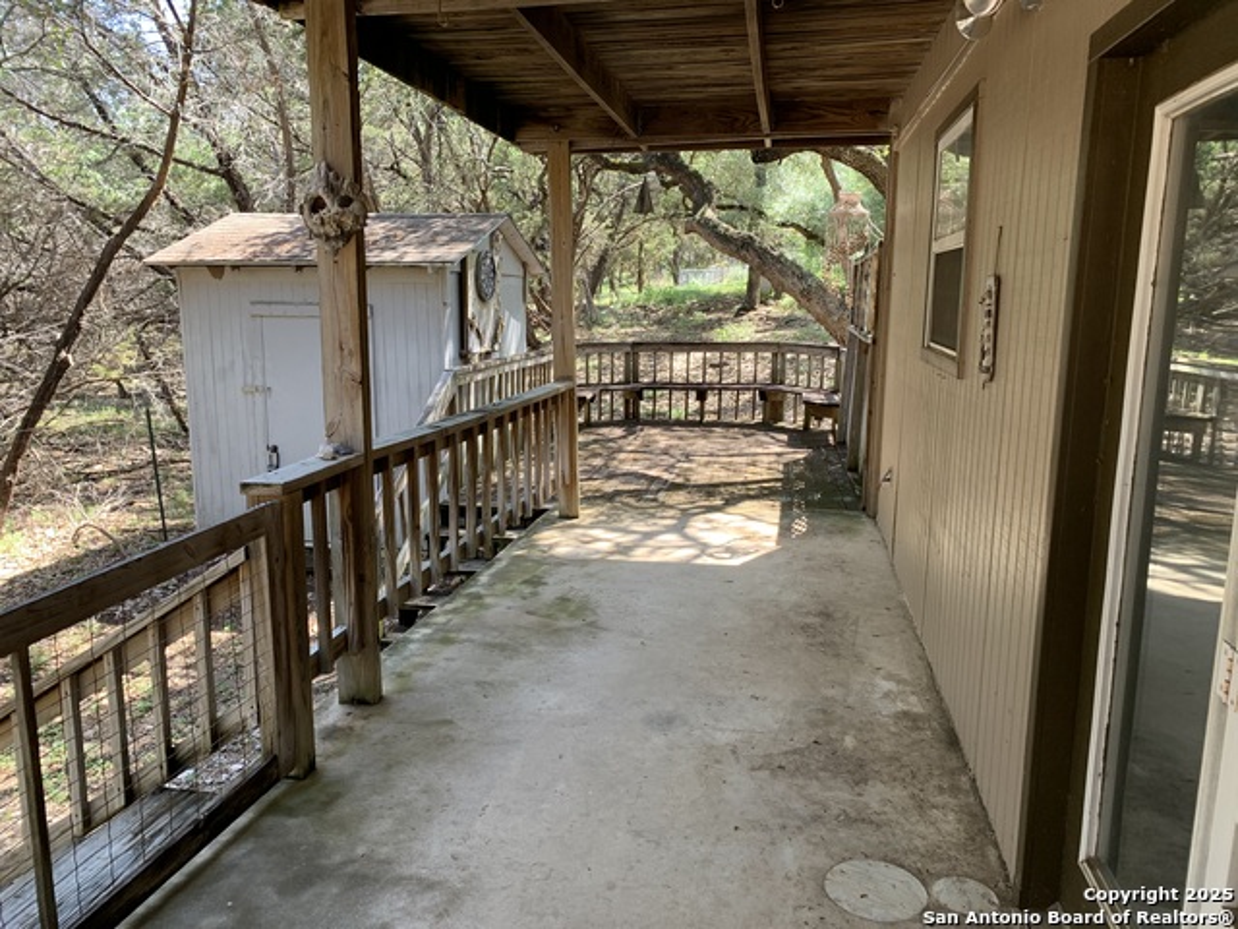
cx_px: 619
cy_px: 464
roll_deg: -0.8
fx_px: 930
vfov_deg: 53.1
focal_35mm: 26
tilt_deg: -12.2
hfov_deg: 67.3
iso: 40
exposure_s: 1/121
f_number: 1.8
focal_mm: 4.25
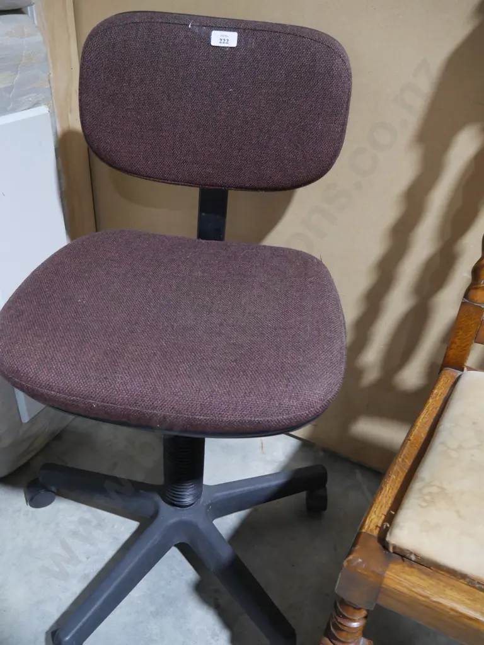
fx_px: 522
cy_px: 322
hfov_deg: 49.7
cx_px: 242
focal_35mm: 28
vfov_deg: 63.4
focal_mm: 14
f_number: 3.5
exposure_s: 1/125
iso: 1600
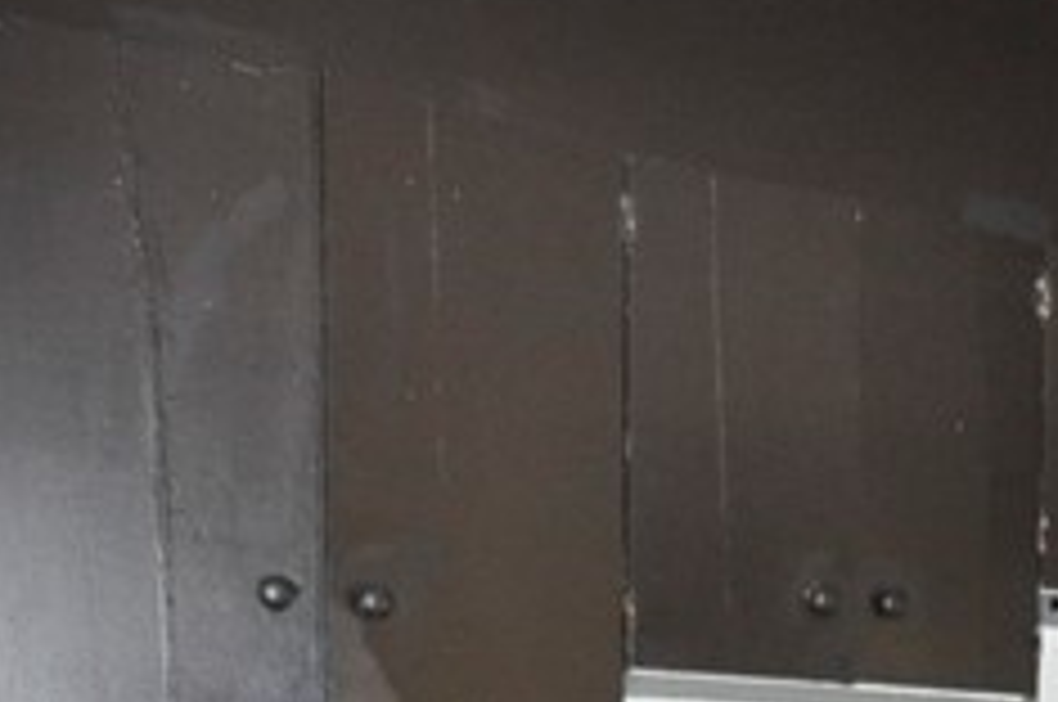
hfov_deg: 25.4
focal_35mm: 76
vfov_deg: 16.0
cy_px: 1125
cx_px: 1040
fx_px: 2240
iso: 800
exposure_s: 1/60
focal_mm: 11
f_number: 4
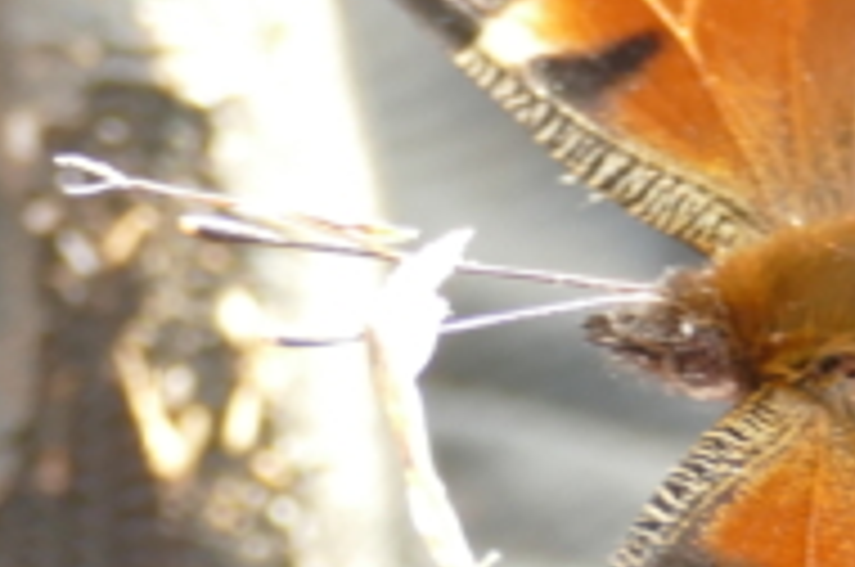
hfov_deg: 4.5
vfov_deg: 3.0
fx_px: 10954
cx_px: 783
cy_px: 272
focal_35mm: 462
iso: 250
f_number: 3.8
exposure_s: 1/125
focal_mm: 31.05
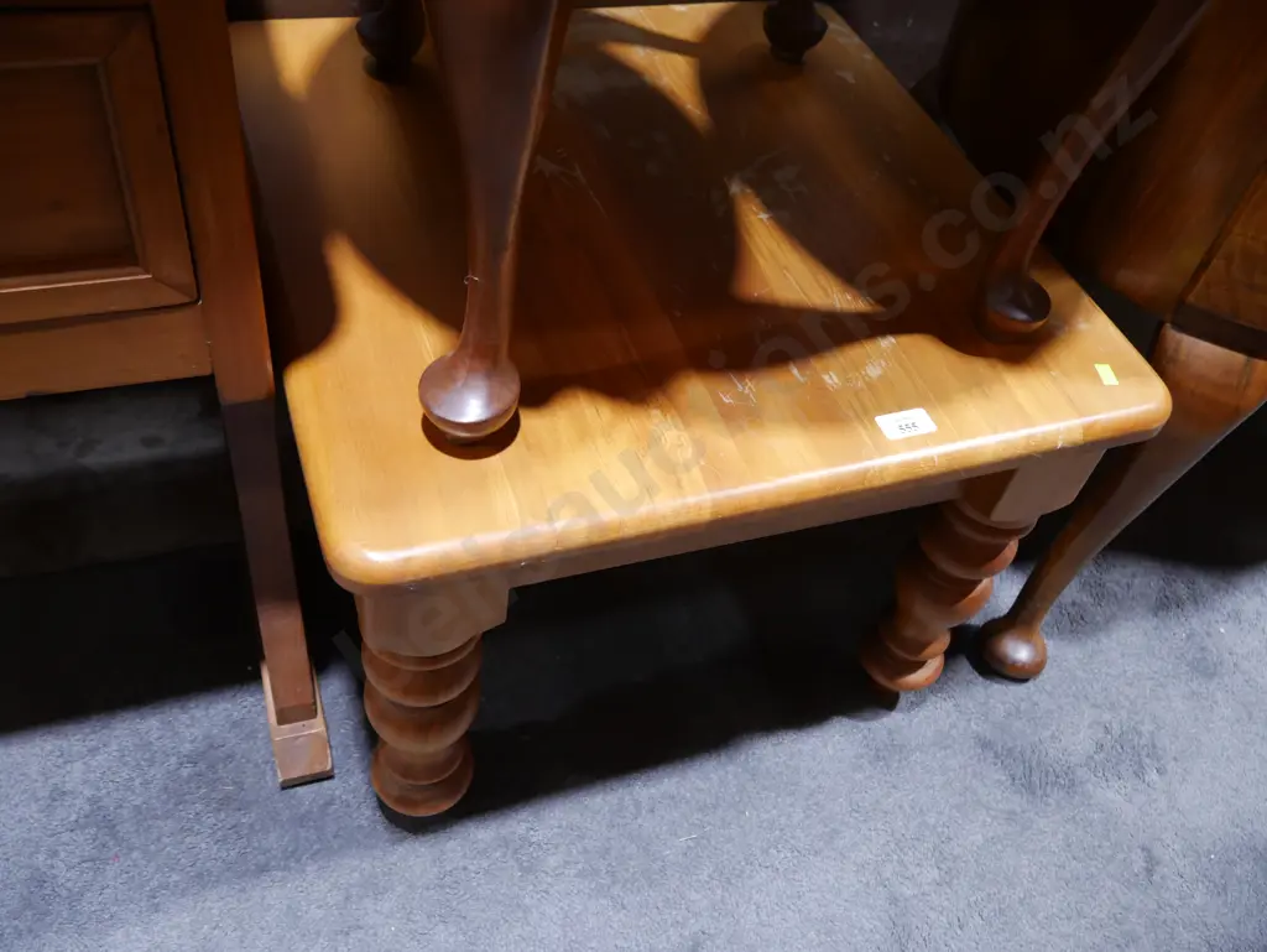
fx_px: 1099
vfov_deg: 46.8
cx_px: 634
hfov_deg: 59.9
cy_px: 476
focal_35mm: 30
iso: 640
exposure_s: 1/60
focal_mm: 15
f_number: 3.6
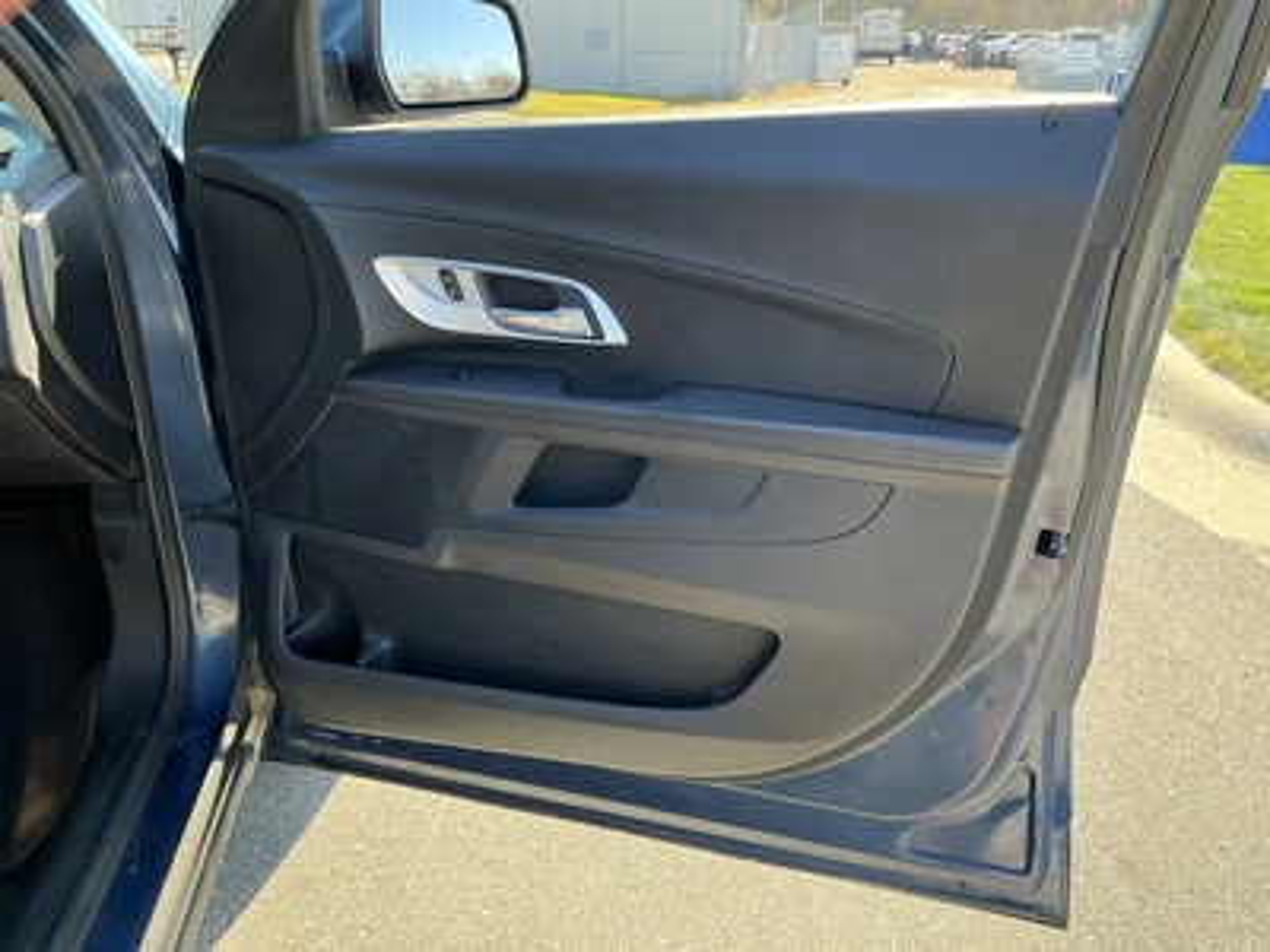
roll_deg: -0.9
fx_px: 1027
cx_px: 635
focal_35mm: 28
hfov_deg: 63.4
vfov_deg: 49.7
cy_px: 476
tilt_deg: -21.5
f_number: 1.8
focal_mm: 3
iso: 32
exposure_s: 1/172
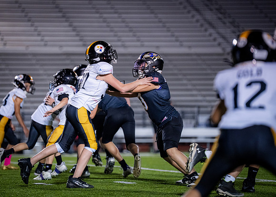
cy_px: 90
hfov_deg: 8.4
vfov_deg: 6.0
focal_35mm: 239
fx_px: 1873
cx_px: 110
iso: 2500
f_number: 2.8
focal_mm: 200
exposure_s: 1/1000
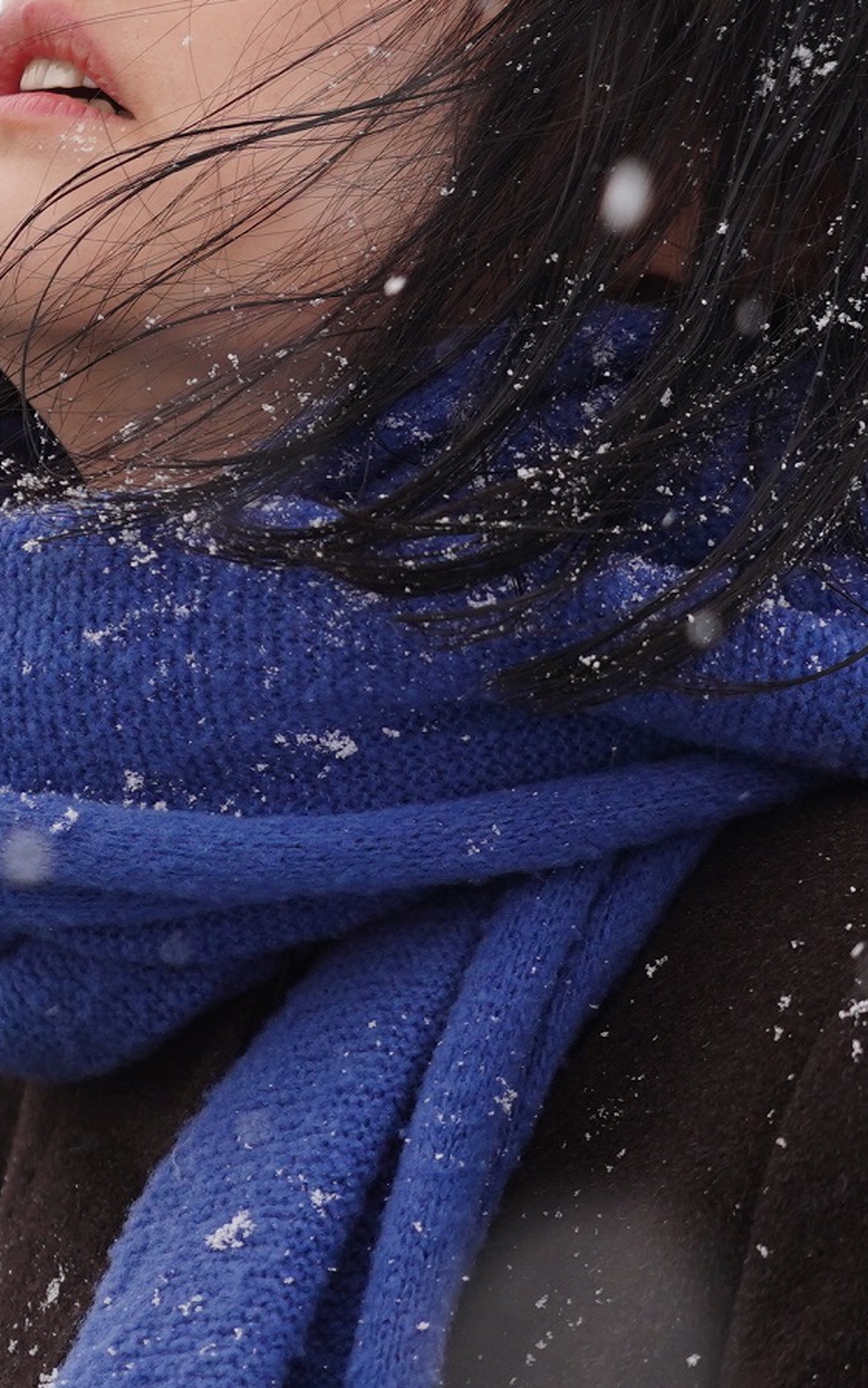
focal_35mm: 507
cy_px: 468
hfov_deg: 2.6
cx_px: 489
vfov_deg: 4.1
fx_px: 19180
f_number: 4
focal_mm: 189
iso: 800
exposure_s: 1/800
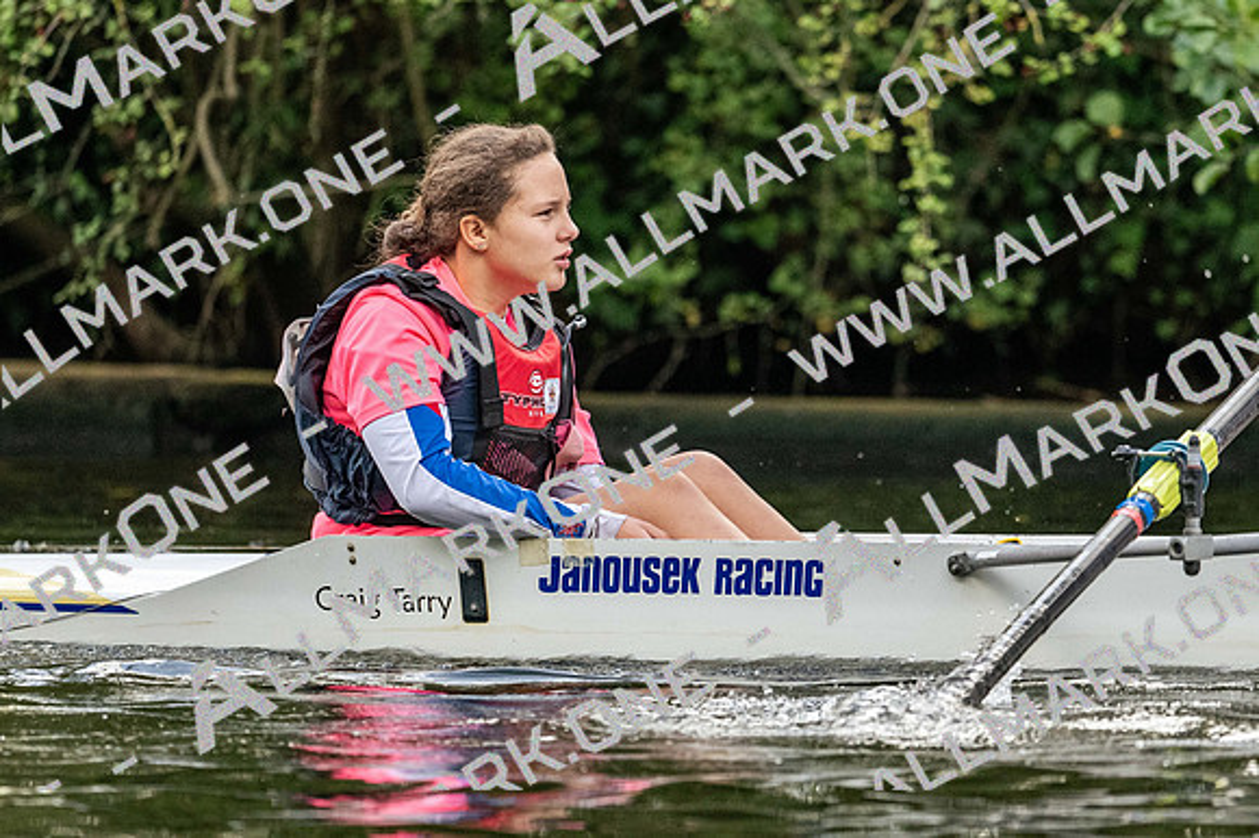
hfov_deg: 3.4
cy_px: 419
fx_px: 20975
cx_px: 630
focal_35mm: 600
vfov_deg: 2.3
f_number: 4.5
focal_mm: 400
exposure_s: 1/2500
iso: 2000
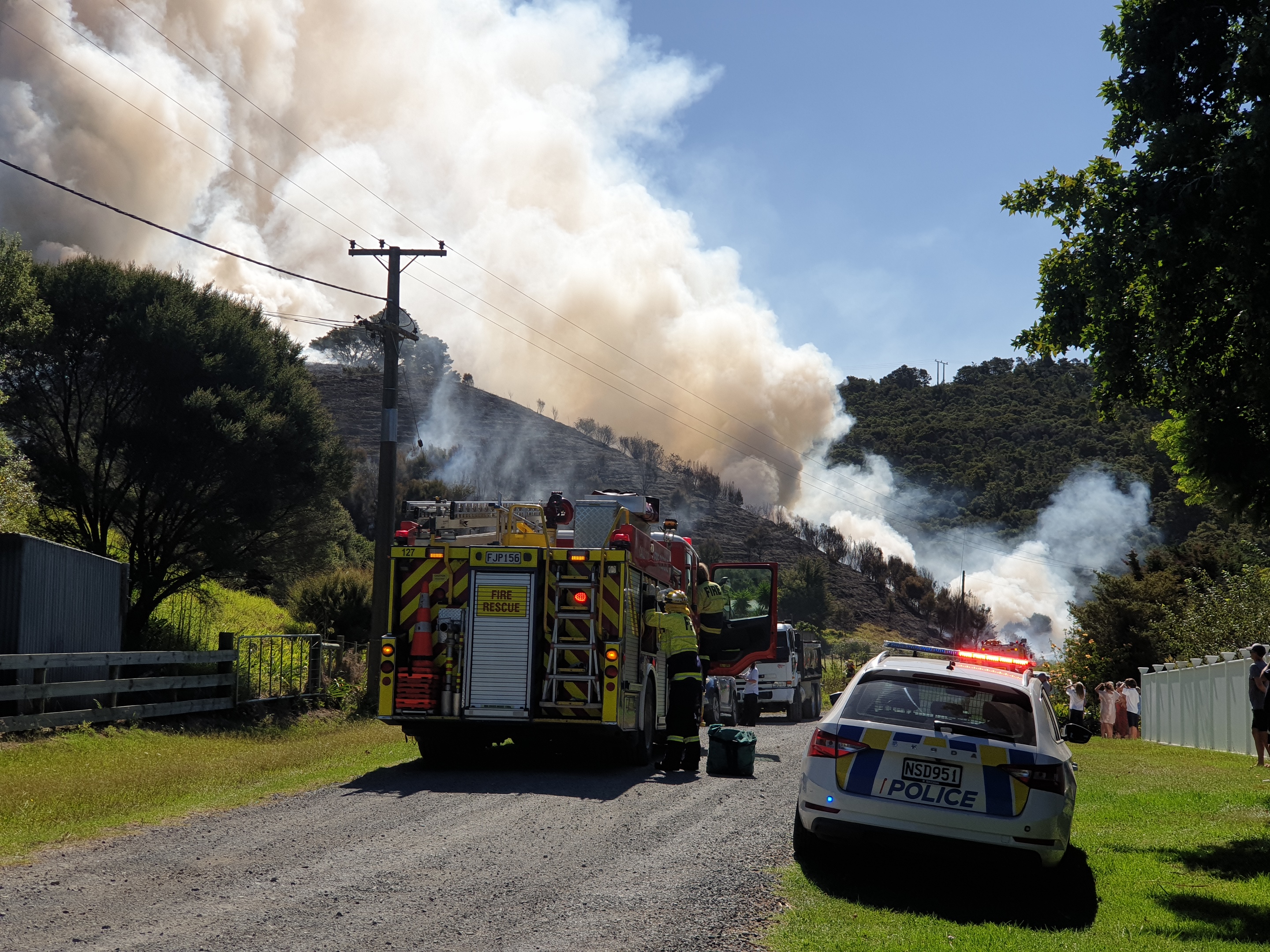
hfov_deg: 36.8
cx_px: 635
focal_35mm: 52
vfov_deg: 28.0
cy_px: 476
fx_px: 1908
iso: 100
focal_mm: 6
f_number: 2.4
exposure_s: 1/1672
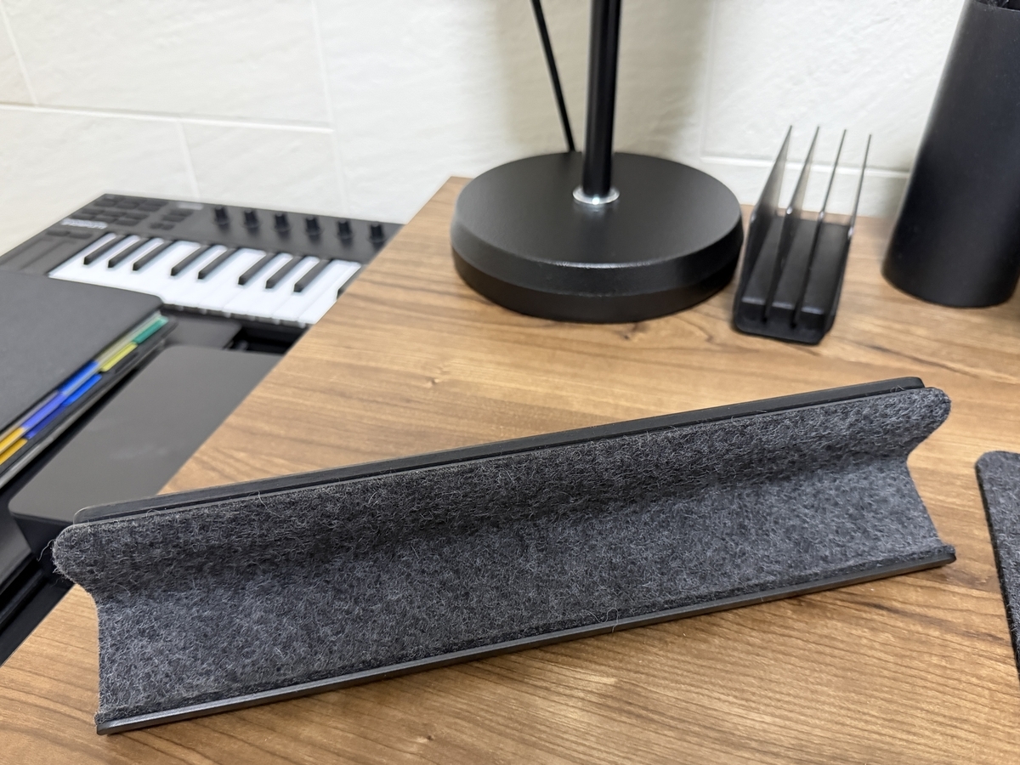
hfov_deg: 71.6
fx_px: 707
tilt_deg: -38.5
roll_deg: +1.6
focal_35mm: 24
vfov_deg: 56.8
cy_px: 382
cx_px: 510
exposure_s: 1/30
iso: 1000
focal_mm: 6.76
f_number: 1.78
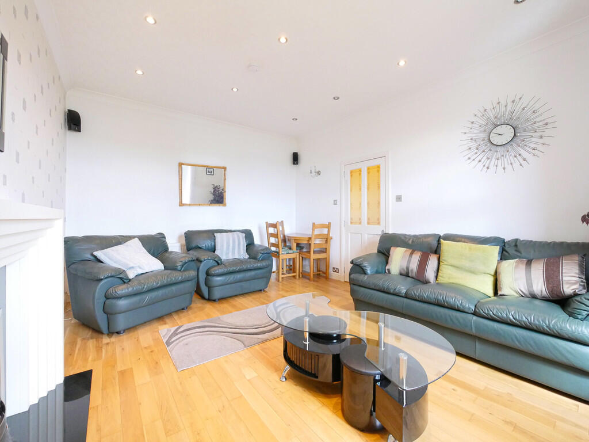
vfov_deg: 85.7
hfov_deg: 102.1
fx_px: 238
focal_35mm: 14
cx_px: 294
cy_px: 221
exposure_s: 1/60
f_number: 4
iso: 2500
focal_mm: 7
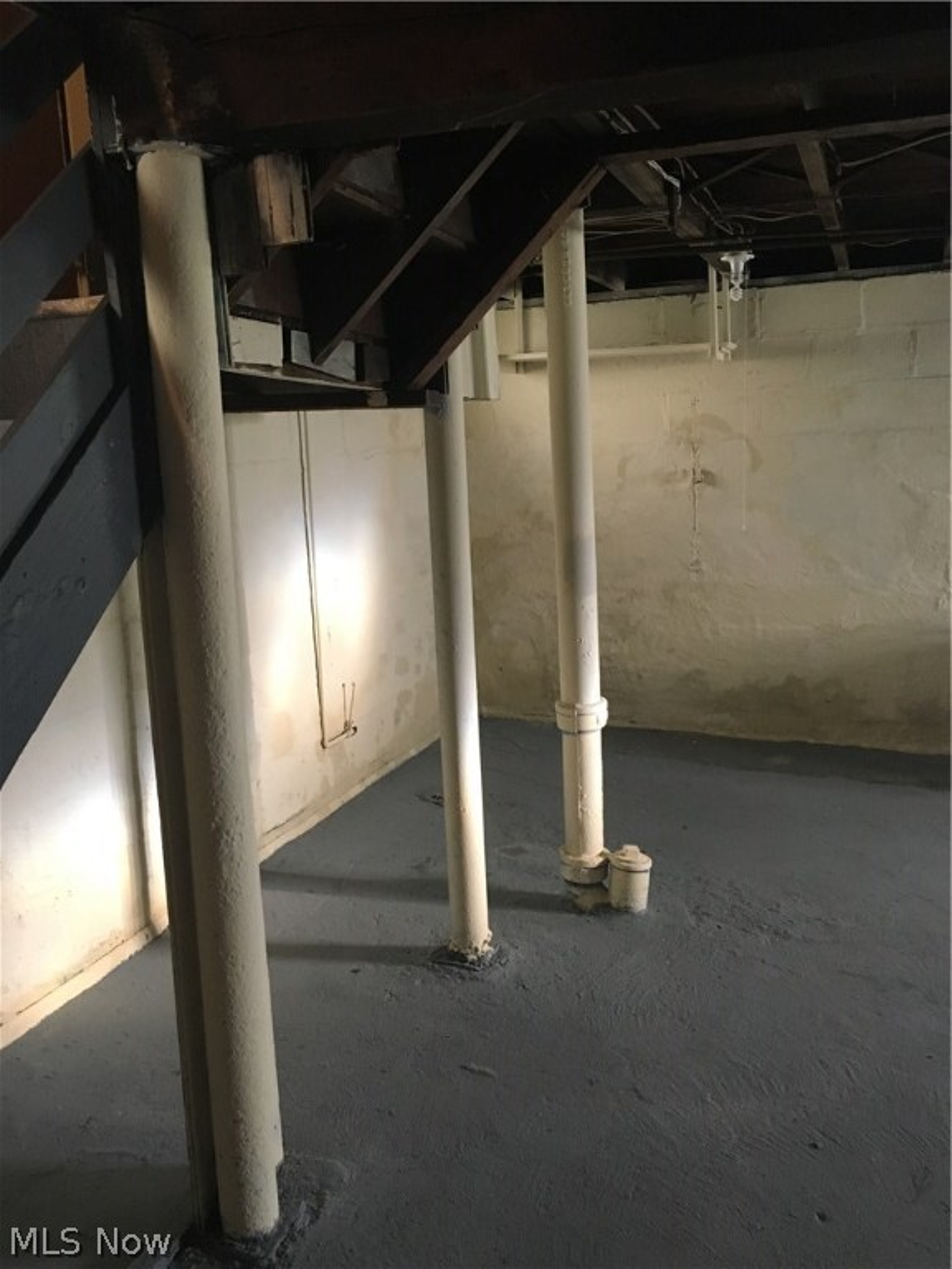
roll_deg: +3.0
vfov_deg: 61.7
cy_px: 634
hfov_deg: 48.2
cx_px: 476
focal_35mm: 29
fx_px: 1063
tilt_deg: -9.6
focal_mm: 4.15
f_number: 2.2
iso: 160
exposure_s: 1/30
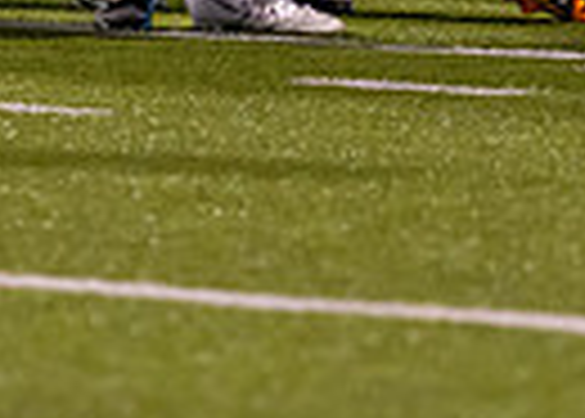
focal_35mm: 914
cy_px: -424
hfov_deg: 2.2
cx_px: 160
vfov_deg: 1.6
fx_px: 15194
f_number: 1.8
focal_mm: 135
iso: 1250
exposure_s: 1/1000
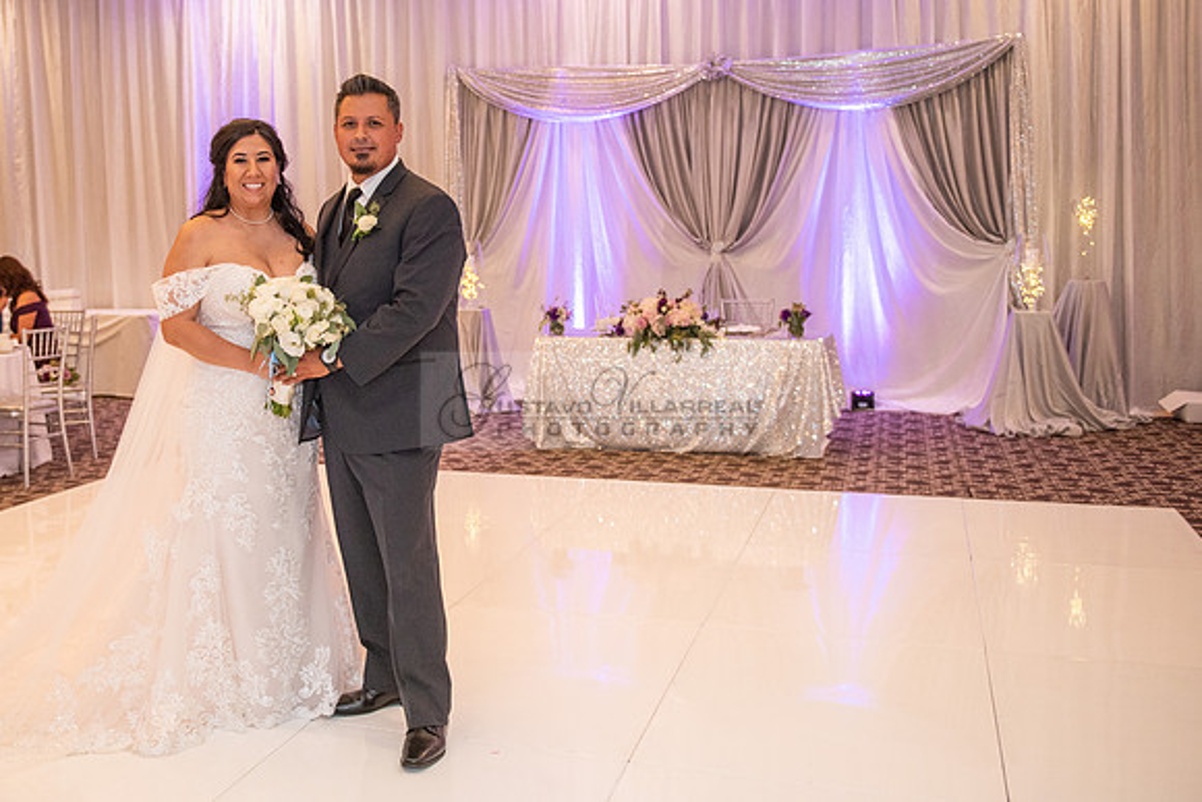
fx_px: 1278
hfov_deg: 49.8
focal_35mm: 38
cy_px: 324
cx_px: 434
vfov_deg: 34.7
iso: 800
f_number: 2.8
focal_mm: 28
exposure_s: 1/160
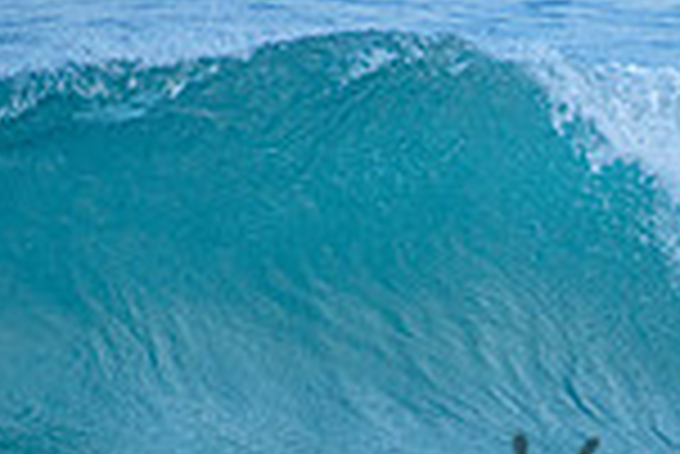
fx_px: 35620
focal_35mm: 1884
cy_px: 273
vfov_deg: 0.7
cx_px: 984
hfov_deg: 1.1
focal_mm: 400
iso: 450
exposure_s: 1/1250
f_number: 5.6
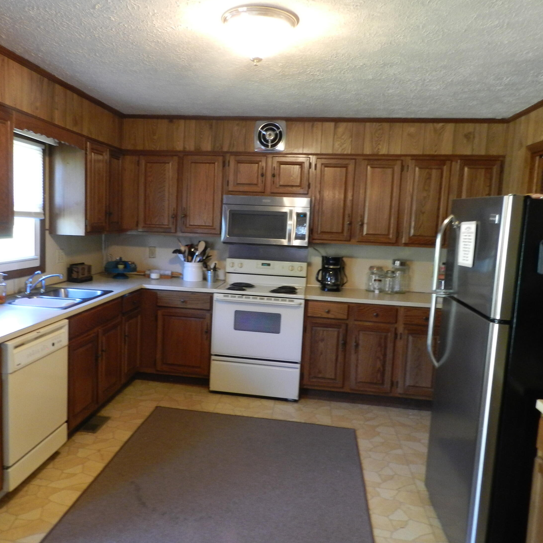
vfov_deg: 57.3
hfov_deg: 57.0
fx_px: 497
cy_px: 271
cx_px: 226
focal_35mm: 28
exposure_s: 1/20
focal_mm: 4
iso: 400
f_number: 3.4
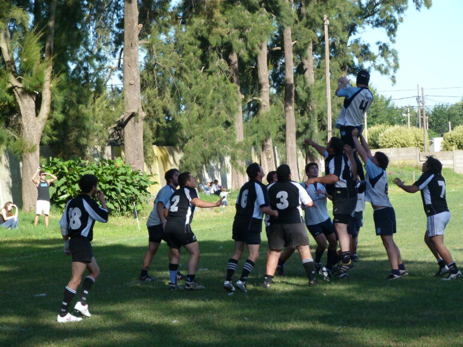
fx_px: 1685
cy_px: 174
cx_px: 232
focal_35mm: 126
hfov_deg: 15.6
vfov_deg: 11.8
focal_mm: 22.7
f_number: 3.6
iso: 160
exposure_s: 1/500
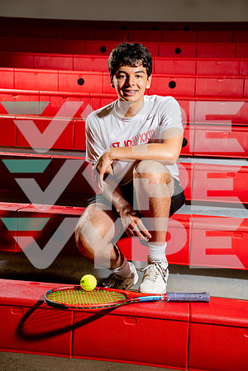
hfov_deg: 28.6
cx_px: 124
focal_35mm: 47
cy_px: 186
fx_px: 486
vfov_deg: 41.9
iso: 80
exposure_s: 1/250
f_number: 4
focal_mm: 47
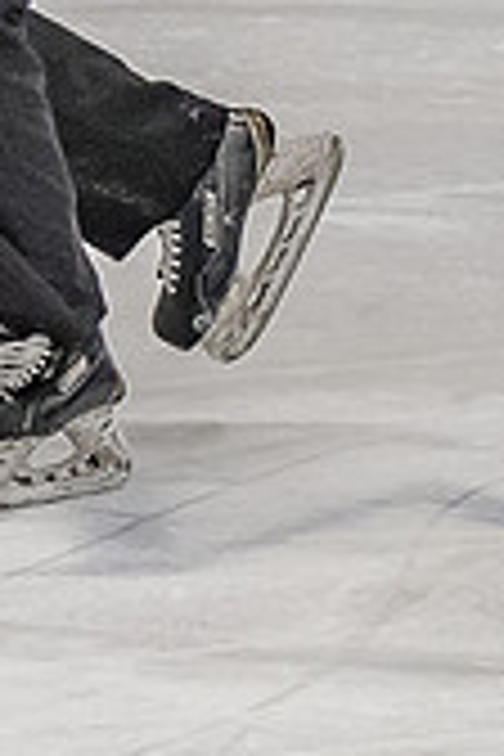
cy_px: -440
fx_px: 19654
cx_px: -354
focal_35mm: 936
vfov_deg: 2.2
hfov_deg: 1.5
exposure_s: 1/800
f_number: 3.2
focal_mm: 116
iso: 1600
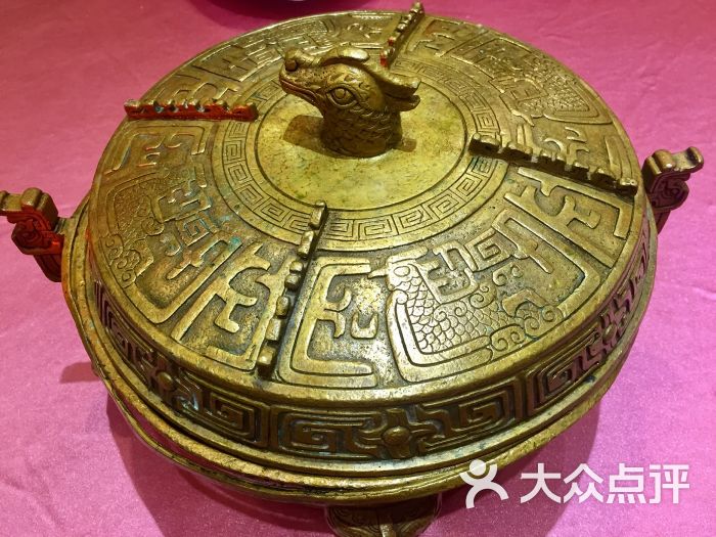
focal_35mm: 29
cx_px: 358
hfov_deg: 61.7
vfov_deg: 48.2
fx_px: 600
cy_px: 268
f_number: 2.2
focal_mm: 4.15
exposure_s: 1/33
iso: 125
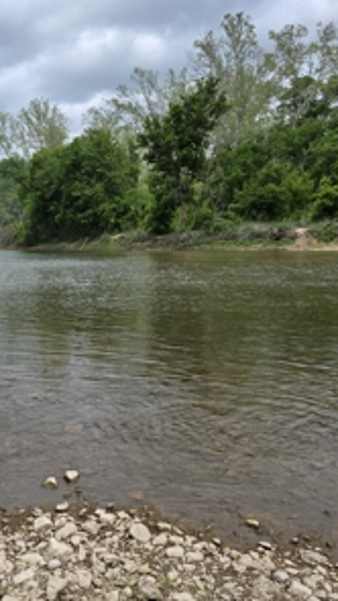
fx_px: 542
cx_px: 39
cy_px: 299
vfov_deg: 58.0
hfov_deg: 33.0
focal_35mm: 34
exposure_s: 1/6355
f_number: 1.7
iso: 80
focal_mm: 6.3
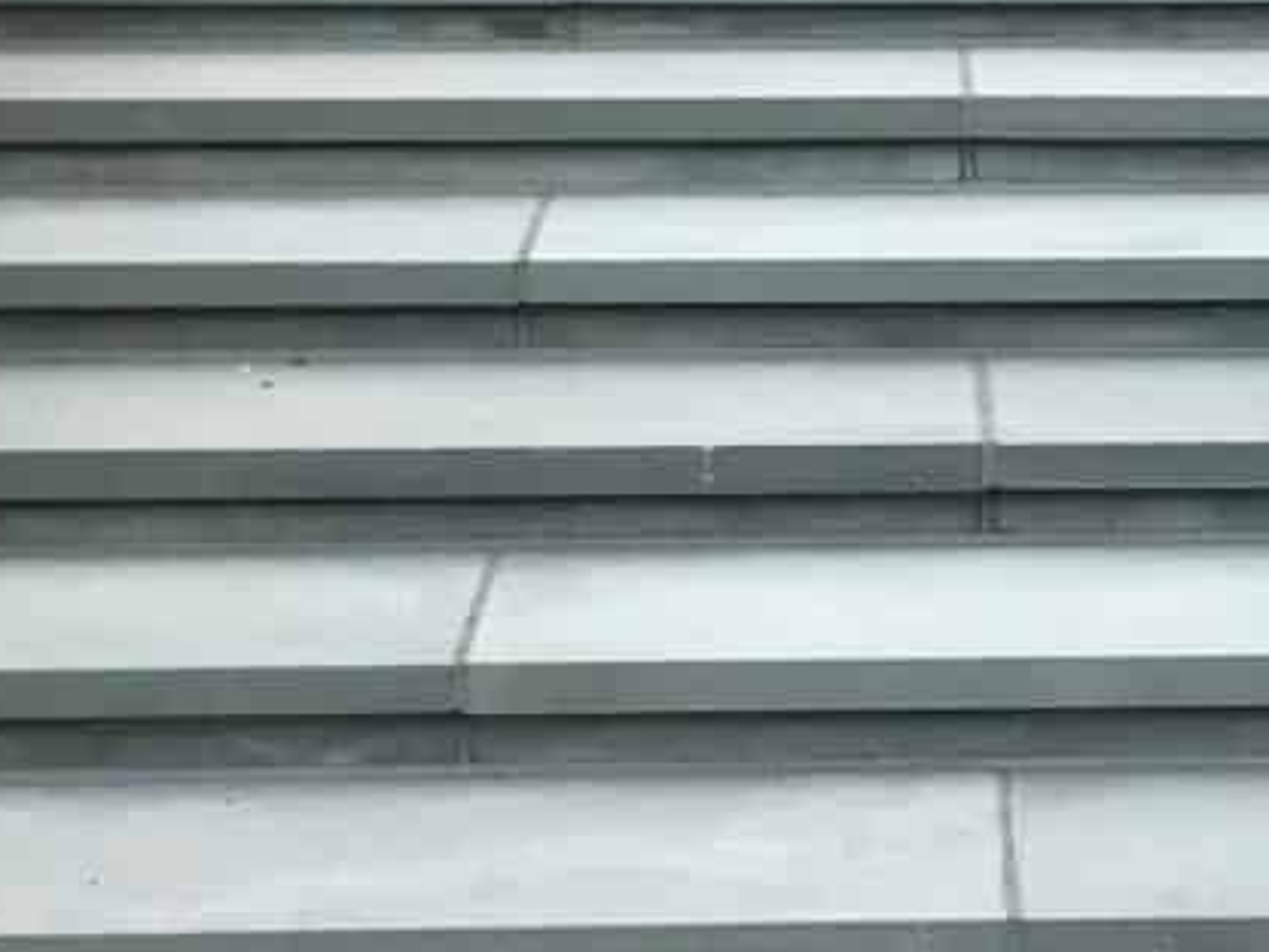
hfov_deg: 14.2
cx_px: 1080
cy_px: 299
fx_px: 5059
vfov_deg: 10.7
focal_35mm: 138
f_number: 1.8
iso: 20
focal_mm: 4
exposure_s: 1/987
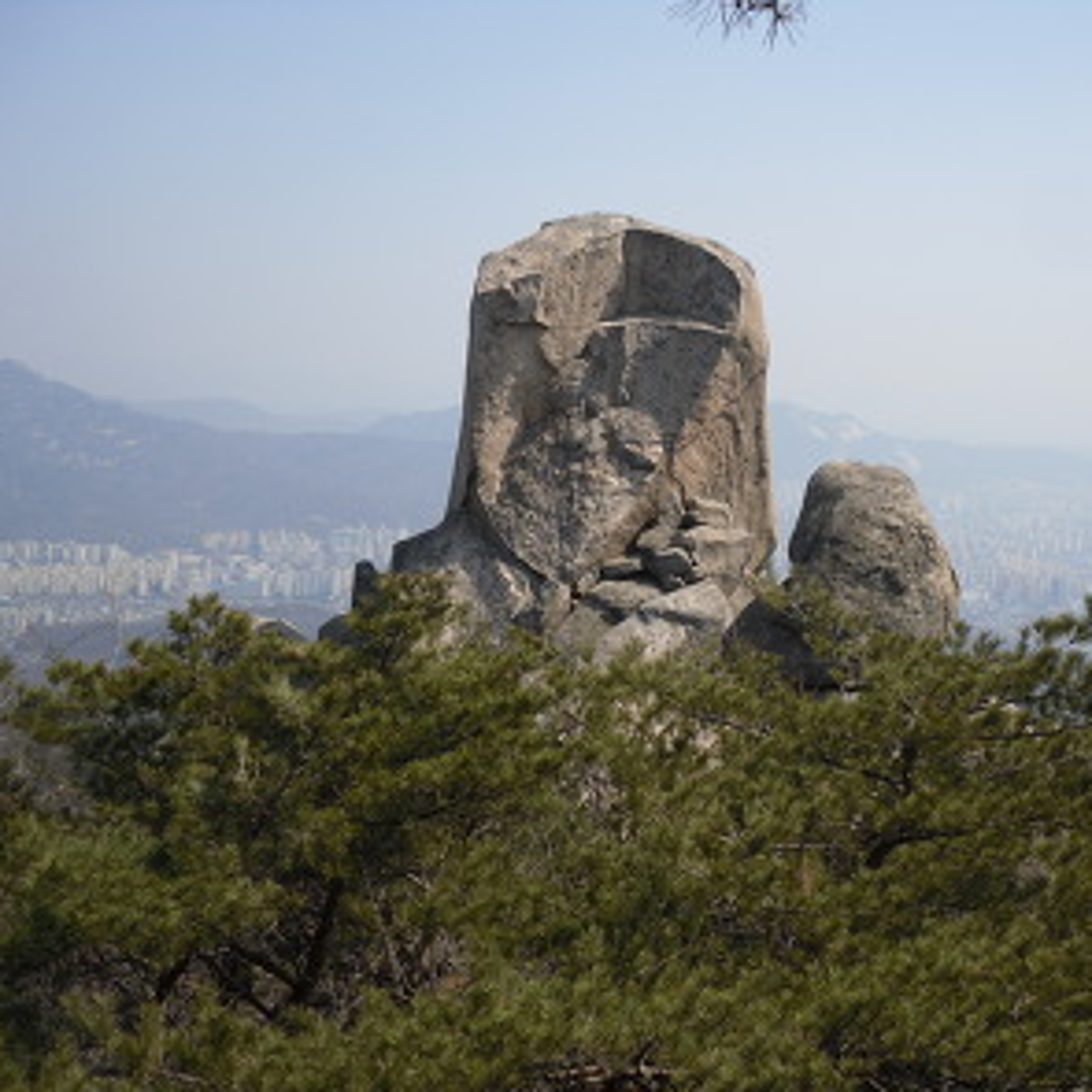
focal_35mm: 42
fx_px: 1499
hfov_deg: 39.9
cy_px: 552
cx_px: 655
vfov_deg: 40.0
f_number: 7.6
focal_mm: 6.3
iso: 80
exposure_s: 1/197
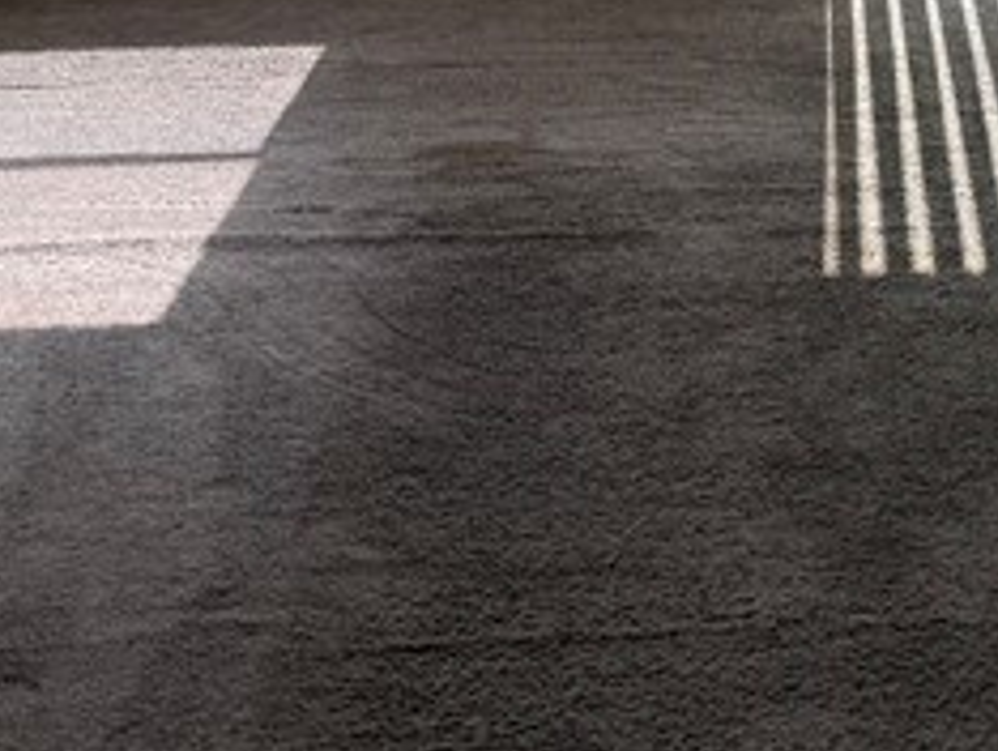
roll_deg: +0.0
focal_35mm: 105
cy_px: -303
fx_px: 3030
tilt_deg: -7.7
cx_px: 862
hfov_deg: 18.4
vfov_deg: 13.5
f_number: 1.78
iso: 80
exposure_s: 1/1211
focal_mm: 6.76
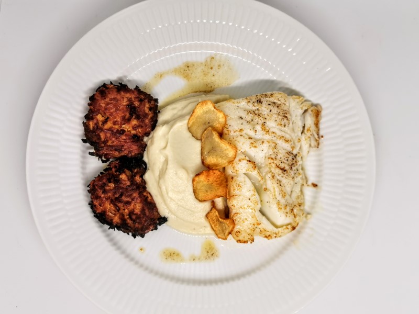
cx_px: 210
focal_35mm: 36
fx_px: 436
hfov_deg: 51.4
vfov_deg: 39.7
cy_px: 157
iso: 80
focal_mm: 5.56
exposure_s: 1/120
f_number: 1.6
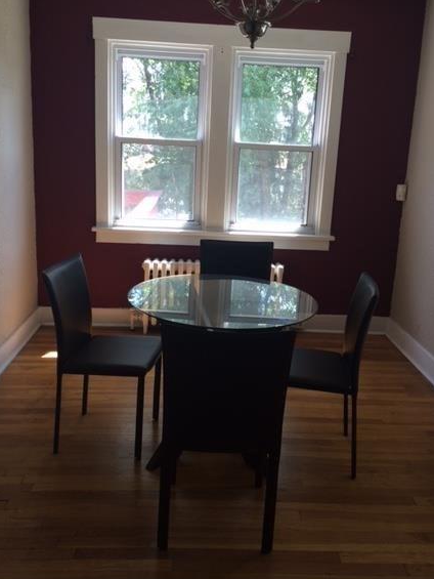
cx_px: 225
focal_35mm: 34
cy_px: 260
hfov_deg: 41.8
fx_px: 568
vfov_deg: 53.9
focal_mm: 4.12
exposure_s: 1/60
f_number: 2.2
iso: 40
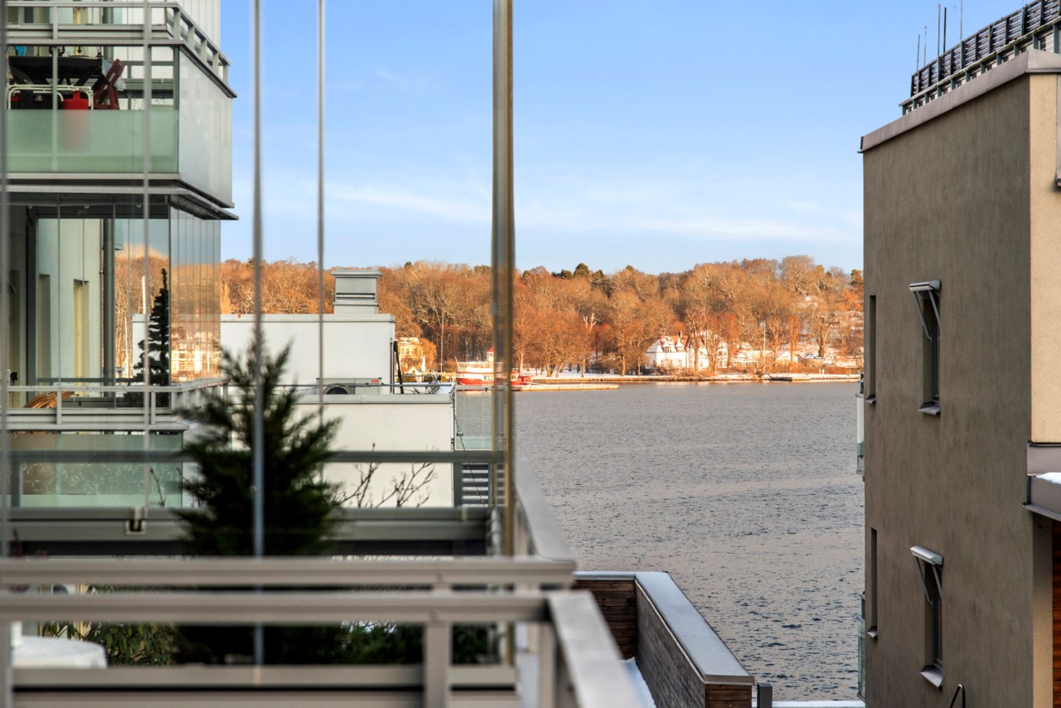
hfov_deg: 21.5
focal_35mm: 95
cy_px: 354
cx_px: 530
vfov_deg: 14.4
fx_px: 2800
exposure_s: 1/320
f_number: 8
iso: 320
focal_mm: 95
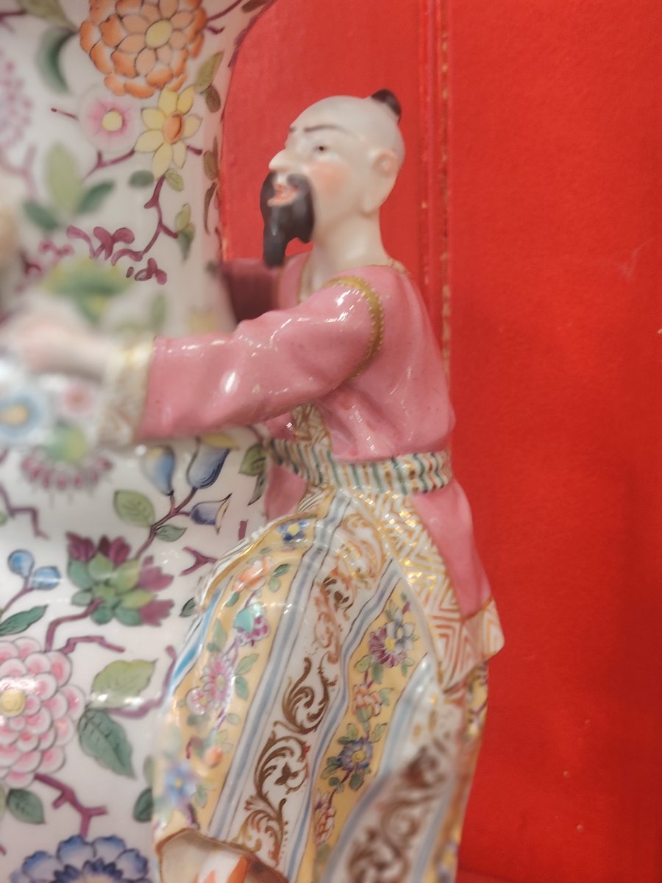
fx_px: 1224
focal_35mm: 48
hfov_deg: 30.3
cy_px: 442
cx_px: 331
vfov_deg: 39.7
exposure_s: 1/25
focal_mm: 5.25
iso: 1022
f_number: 4
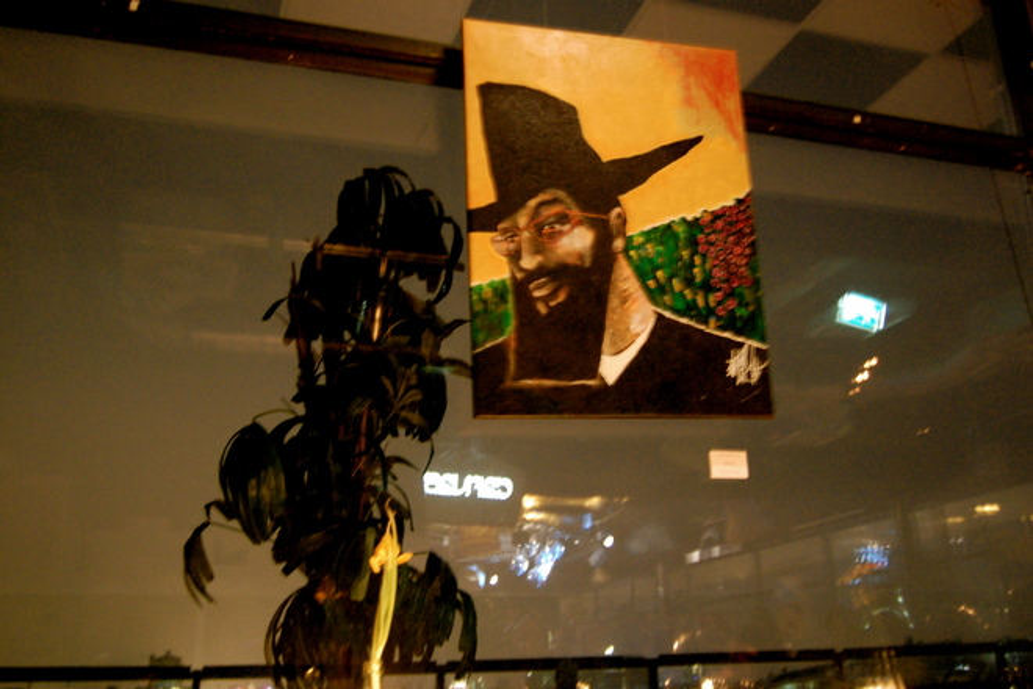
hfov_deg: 53.1
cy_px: 344
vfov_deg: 36.9
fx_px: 1033
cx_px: 516
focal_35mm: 36
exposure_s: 1
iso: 1600
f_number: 4
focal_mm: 24
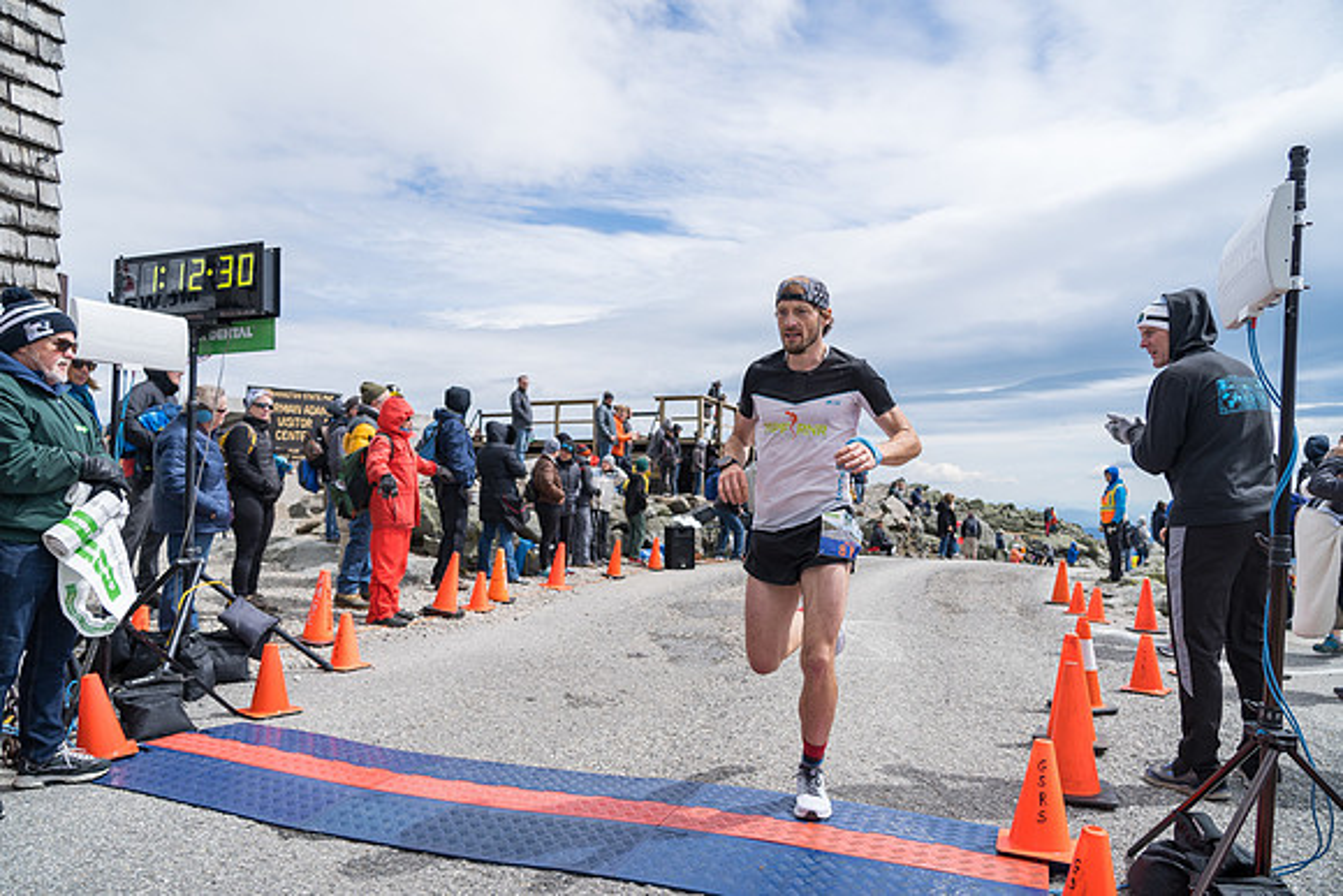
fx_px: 896
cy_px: 448
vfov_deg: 53.2
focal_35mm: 24
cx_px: 672
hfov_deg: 73.7
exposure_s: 1/1000
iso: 100
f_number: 4
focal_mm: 24
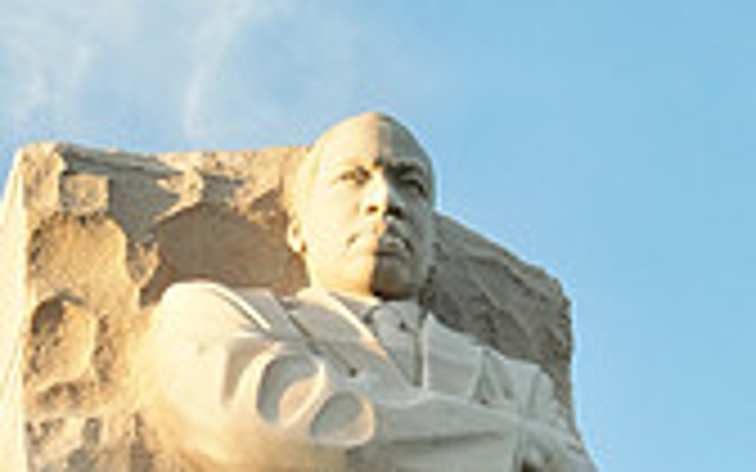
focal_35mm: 90
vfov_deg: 12.5
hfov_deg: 23.0
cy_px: 984
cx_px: 423
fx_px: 1854
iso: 500
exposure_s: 1/100
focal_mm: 22
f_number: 13
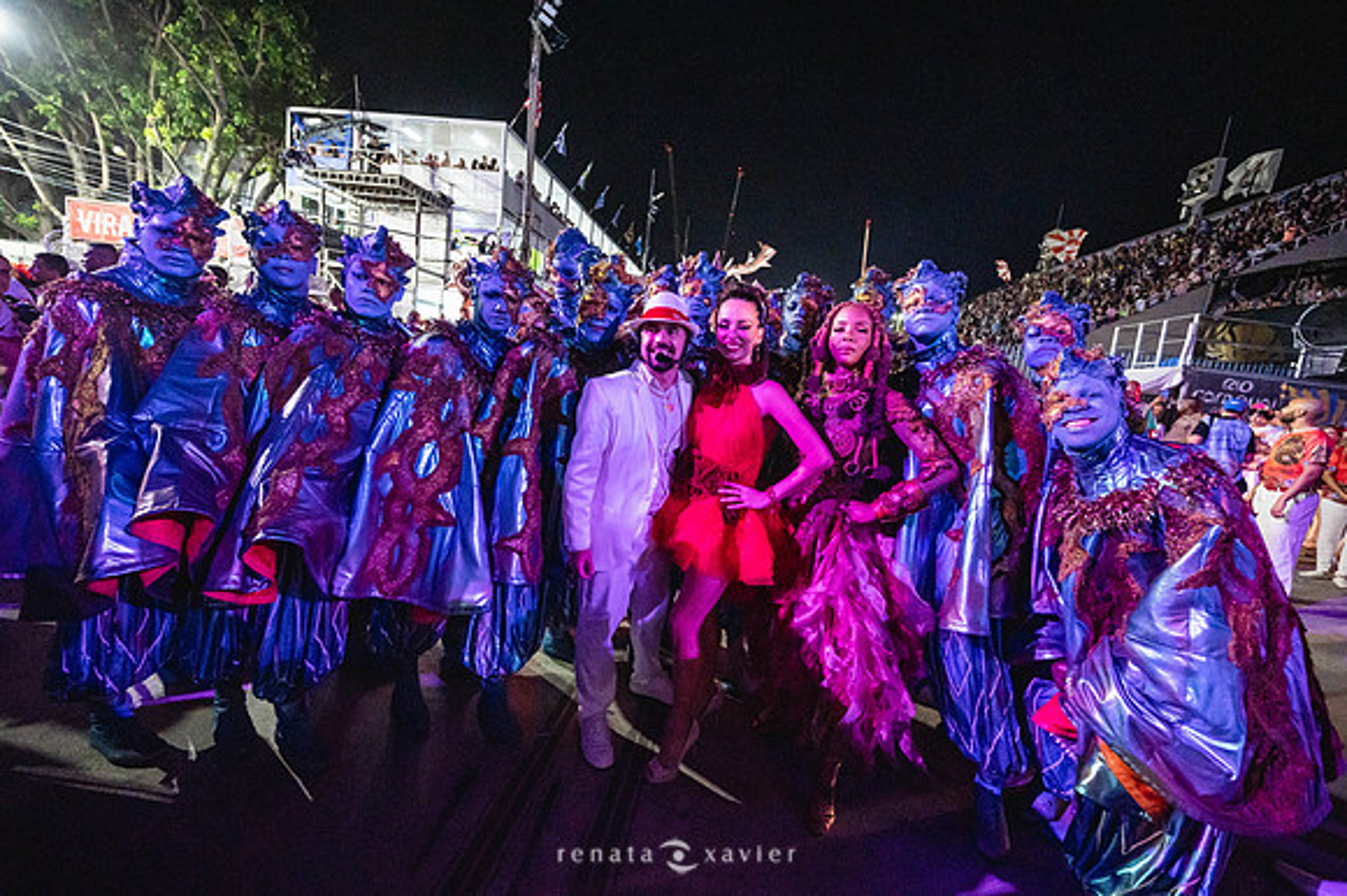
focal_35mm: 14
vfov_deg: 81.1
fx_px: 524
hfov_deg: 104.3
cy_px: 448
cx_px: 674
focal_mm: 14
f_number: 4
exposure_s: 1/250
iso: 6400
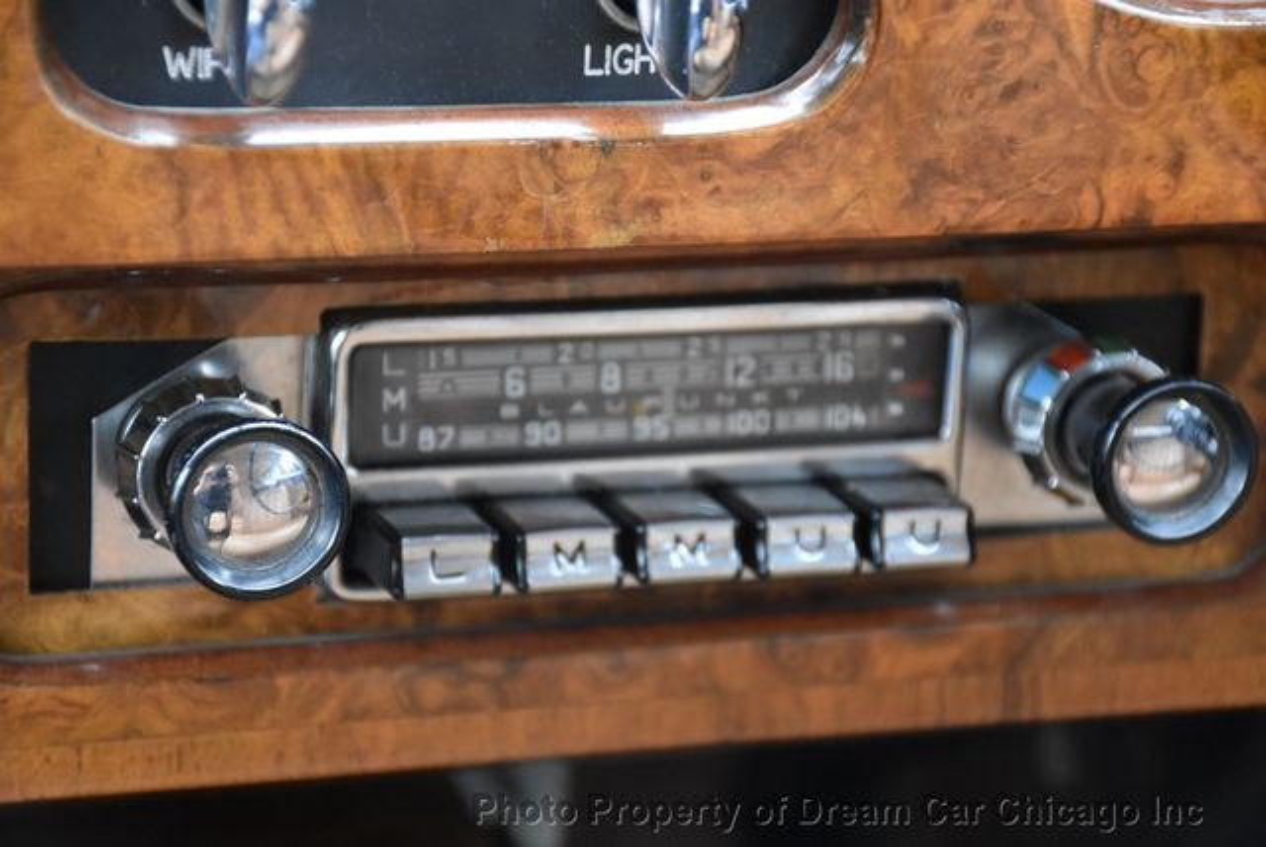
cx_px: 633
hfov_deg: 16.1
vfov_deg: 10.8
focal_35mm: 128
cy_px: 424
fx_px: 4488
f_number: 5.3
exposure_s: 1/250
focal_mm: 85
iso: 3200
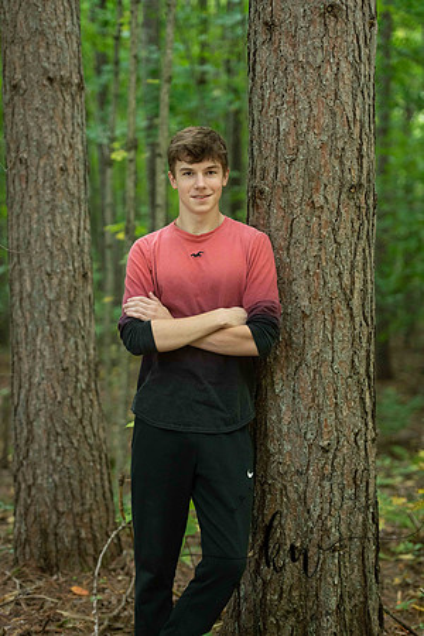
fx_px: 1519
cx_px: 212
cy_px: 318
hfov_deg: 15.9
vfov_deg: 23.6
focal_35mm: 86
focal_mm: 86
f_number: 2.8
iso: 800
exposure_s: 1/200
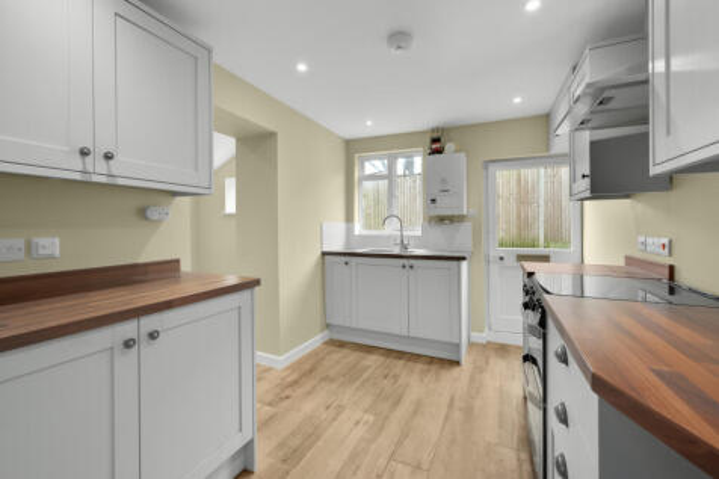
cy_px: 240
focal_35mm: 14
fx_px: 279
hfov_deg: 104.3
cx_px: 360
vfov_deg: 81.2
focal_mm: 14
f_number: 10
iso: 400
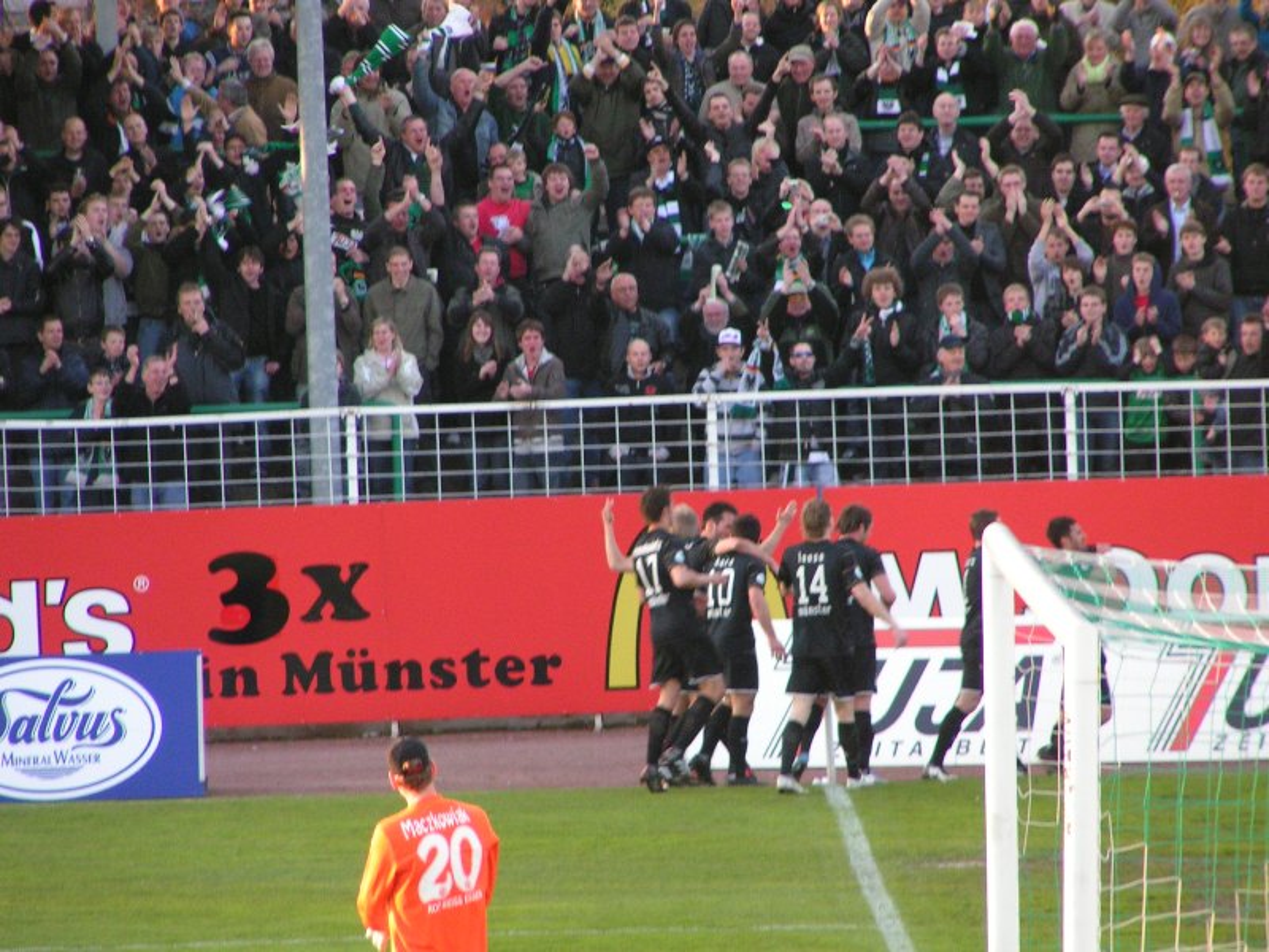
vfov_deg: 3.9
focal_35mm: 380
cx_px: 634
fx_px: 13931
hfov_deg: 5.2
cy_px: 476
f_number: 3.5
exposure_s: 1/125
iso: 200
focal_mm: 58
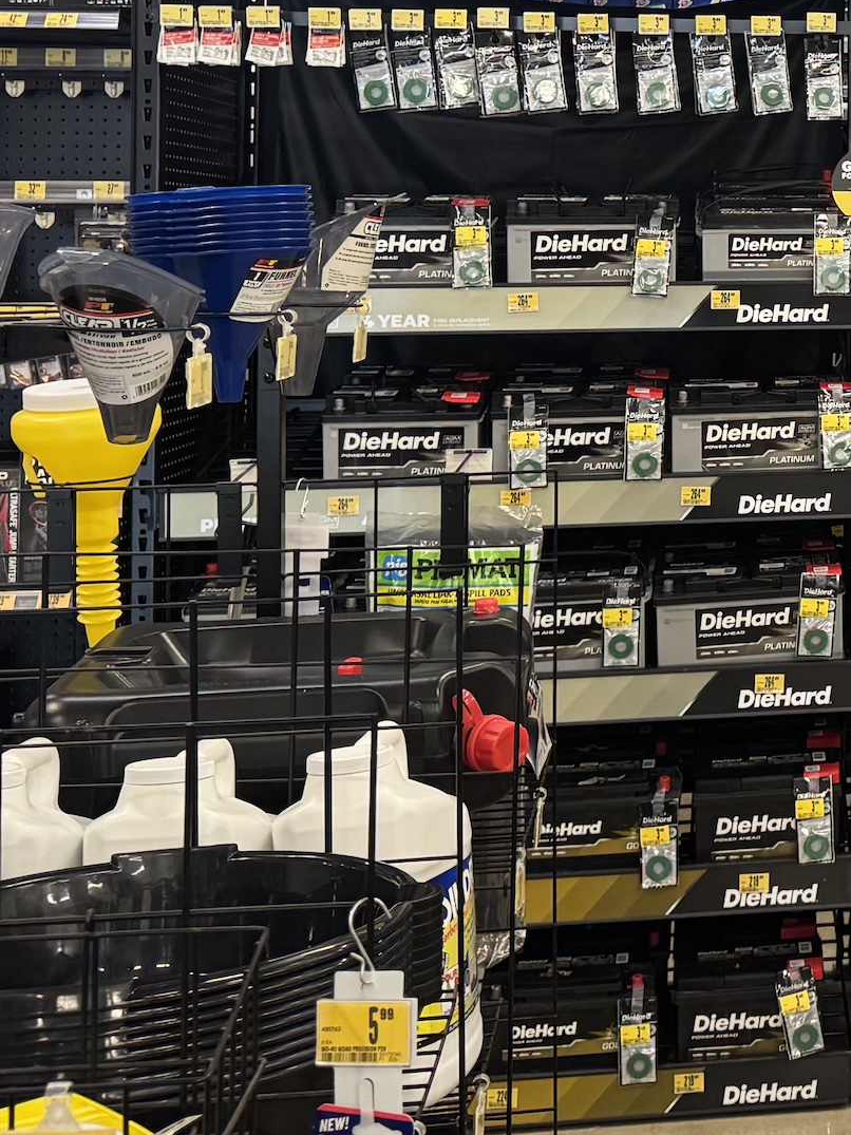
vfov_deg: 28.0
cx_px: 1145
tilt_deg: +2.3
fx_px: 2197
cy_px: 145
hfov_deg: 19.9
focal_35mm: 67
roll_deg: -0.3
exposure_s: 1/120
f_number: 1.78
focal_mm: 6.76
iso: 200
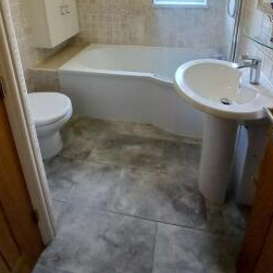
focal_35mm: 20
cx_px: 146
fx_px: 178
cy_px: 38
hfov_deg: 74.7
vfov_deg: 64.7
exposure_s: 1/33
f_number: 2.2
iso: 160
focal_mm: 1.13
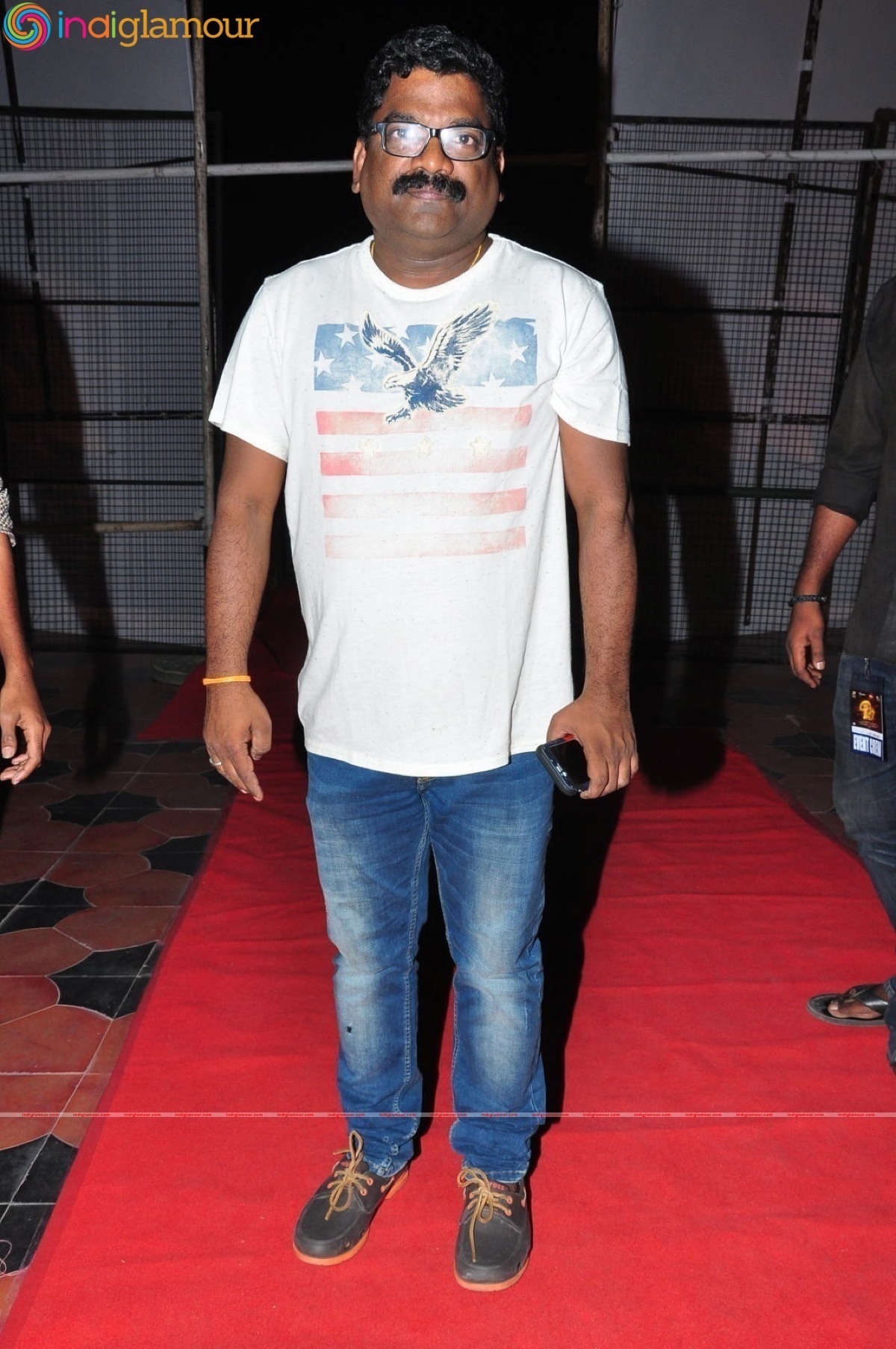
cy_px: 674
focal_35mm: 33
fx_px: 1236
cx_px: 448
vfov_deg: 57.3
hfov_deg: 39.9
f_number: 11
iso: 500
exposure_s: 1/125
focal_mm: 22
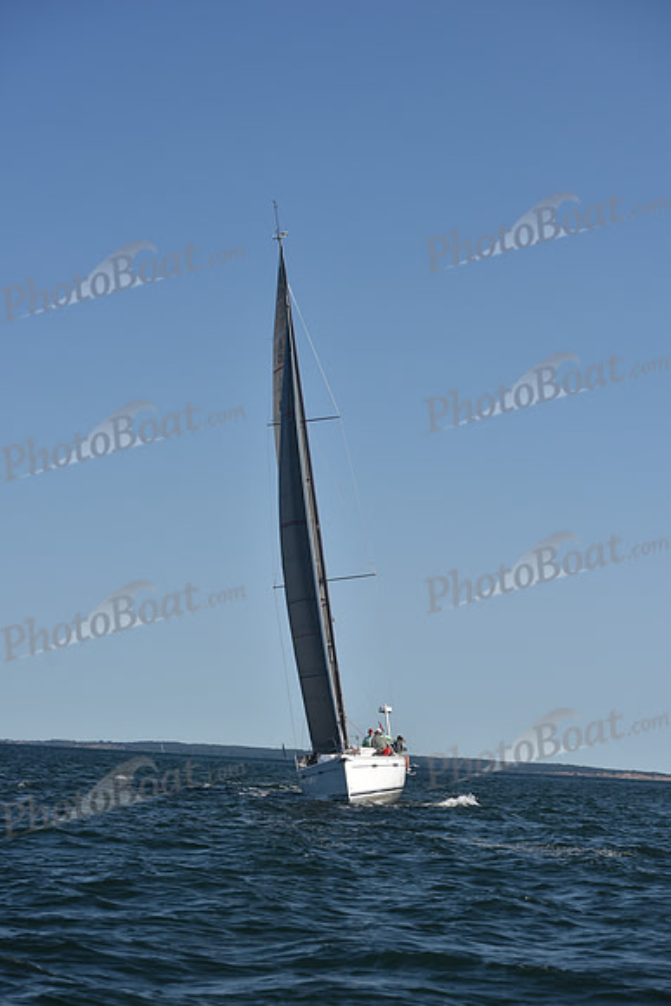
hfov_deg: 16.7
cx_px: 336
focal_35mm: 82
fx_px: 2291
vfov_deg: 24.8
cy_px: 503
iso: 250
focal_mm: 82
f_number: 5.6
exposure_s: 1/1000
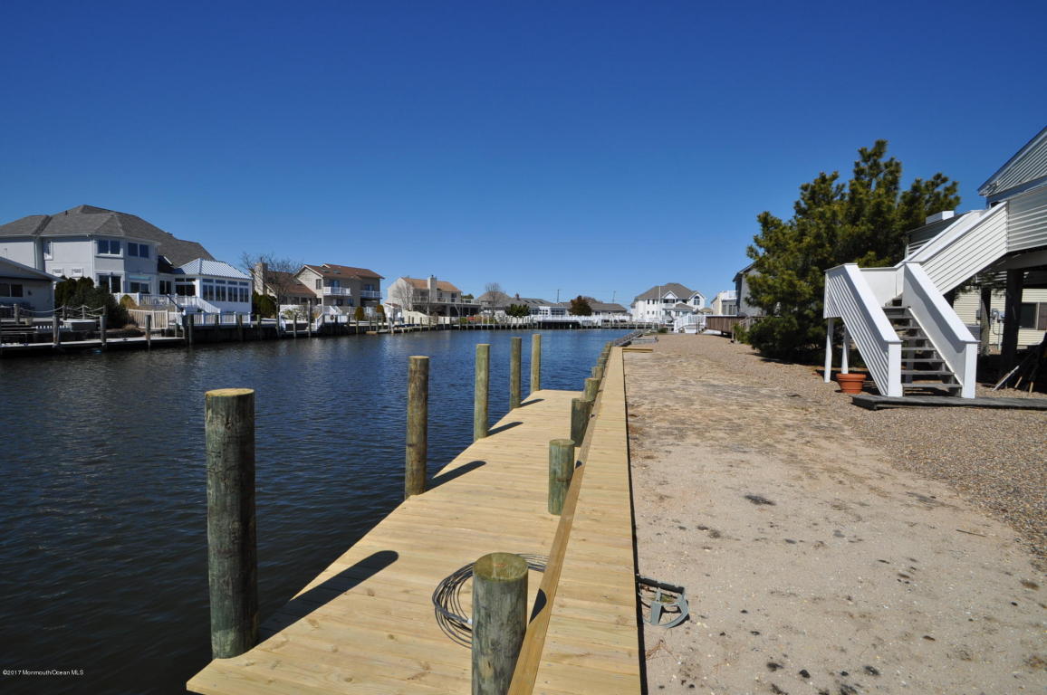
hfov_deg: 100.5
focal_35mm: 15
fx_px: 436
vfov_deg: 77.2
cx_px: 524
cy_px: 348
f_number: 10
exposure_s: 1/500
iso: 200
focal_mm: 10
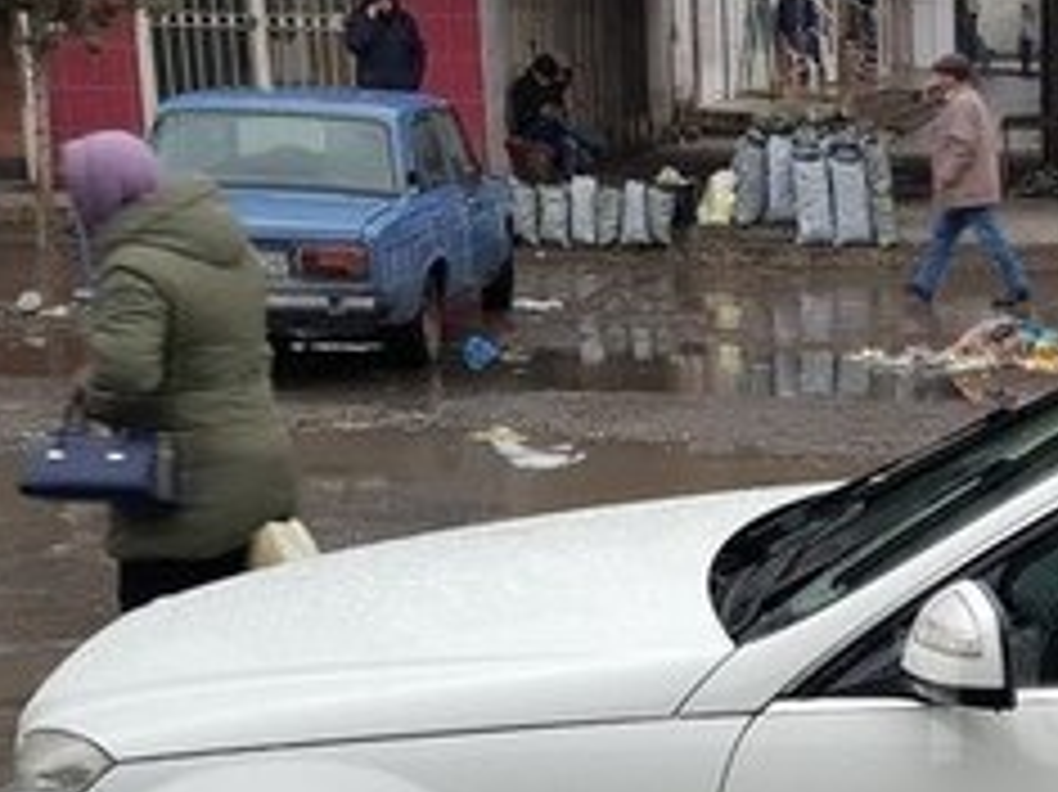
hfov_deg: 23.7
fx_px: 2230
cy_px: 695
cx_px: 1355
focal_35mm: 73
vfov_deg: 19.8
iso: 64
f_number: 1.7
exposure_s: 1/50
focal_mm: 4.2
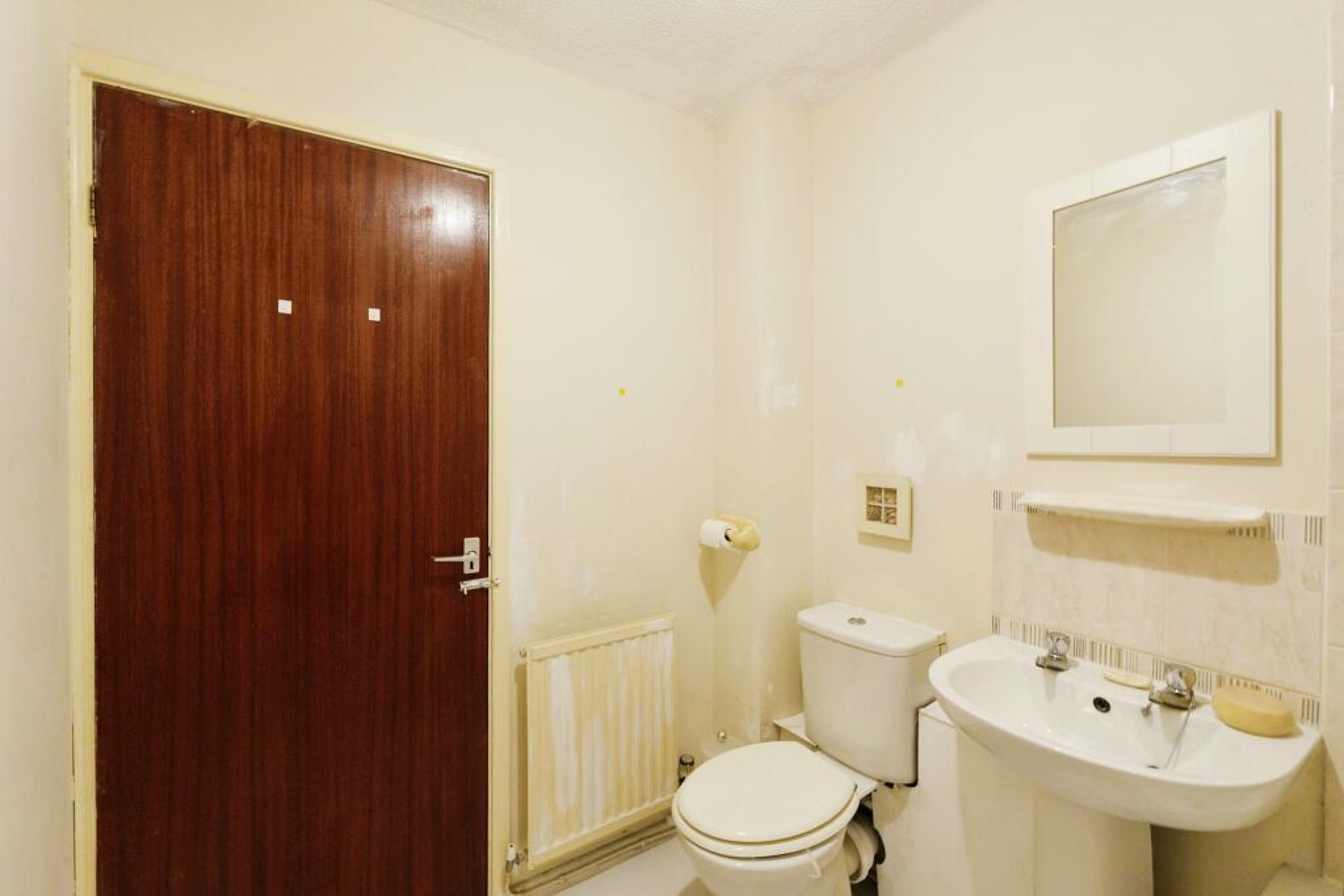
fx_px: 588
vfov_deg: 74.6
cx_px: 672
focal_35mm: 16
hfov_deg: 97.6
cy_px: 448
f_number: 4
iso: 400
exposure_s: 1/15
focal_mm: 10.5
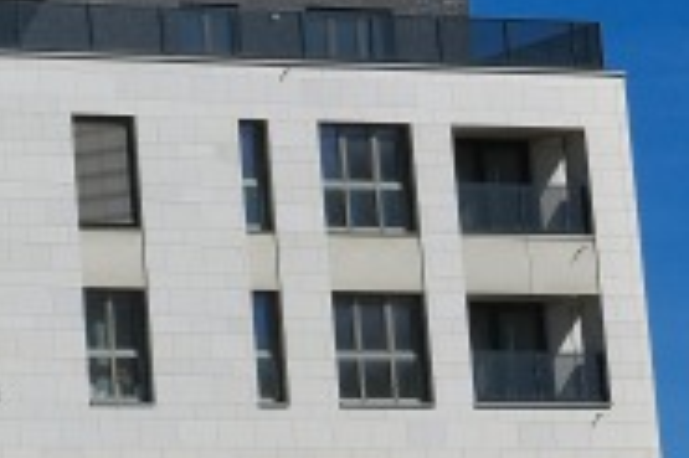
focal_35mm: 227
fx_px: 4341
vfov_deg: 5.9
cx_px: -454
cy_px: -454
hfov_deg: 8.8
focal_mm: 35
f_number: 8
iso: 200
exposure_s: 1/1250
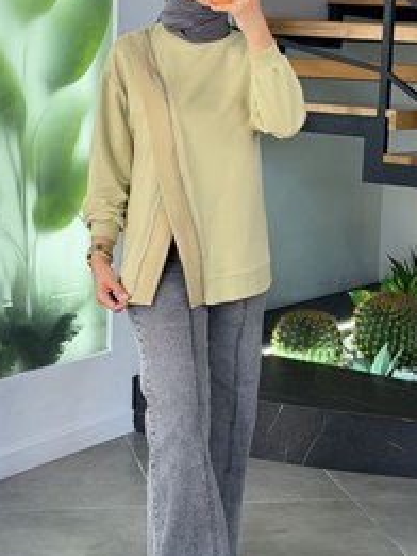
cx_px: 221
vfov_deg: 25.6
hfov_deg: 19.4
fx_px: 1220
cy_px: 208
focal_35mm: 76
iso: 80
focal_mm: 6.76
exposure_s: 1/179
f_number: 1.78
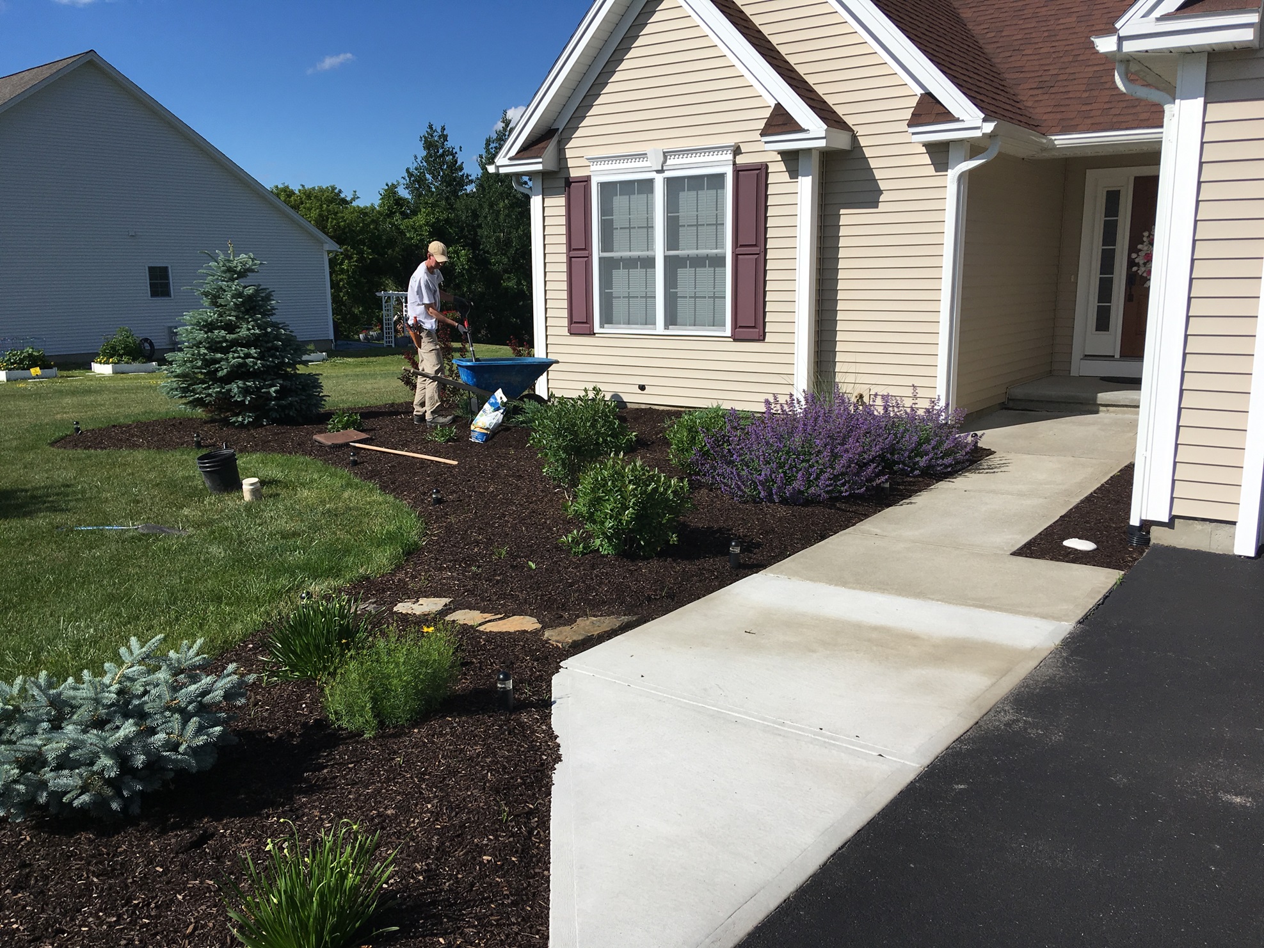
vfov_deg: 48.2
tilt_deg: -11.0
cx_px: 632
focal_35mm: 29
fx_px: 1059
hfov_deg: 61.7
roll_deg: -0.1
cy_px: 474
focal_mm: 4.15
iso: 25
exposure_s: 1/2653
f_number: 2.2
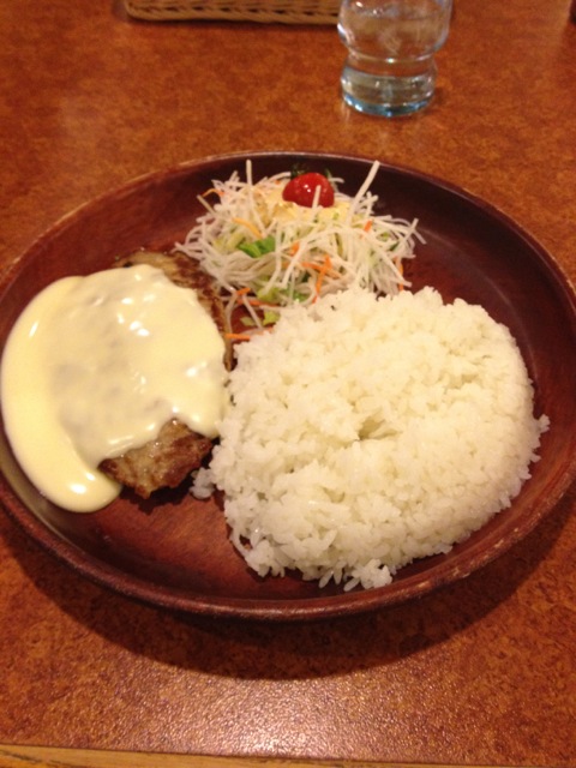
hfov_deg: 40.7
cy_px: 384
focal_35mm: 35
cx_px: 288
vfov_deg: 52.6
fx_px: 777
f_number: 2.4
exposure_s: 1/20
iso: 320
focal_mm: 4.28
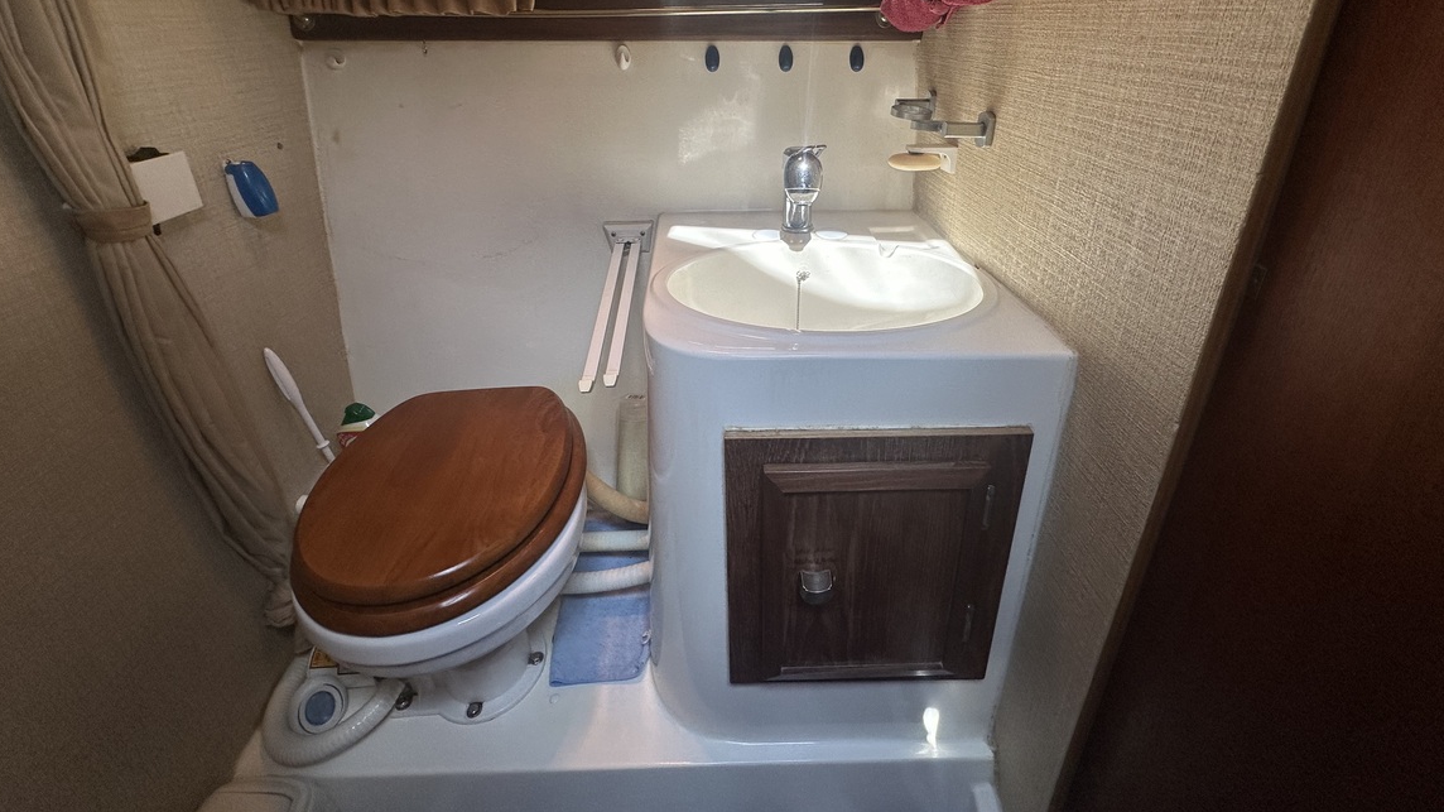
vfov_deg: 65.3
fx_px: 613
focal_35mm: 16
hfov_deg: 99.3
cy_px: 270
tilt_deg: -22.7
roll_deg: -0.7
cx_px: 749
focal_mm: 2.22
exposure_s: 1/99
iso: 100
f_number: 2.2
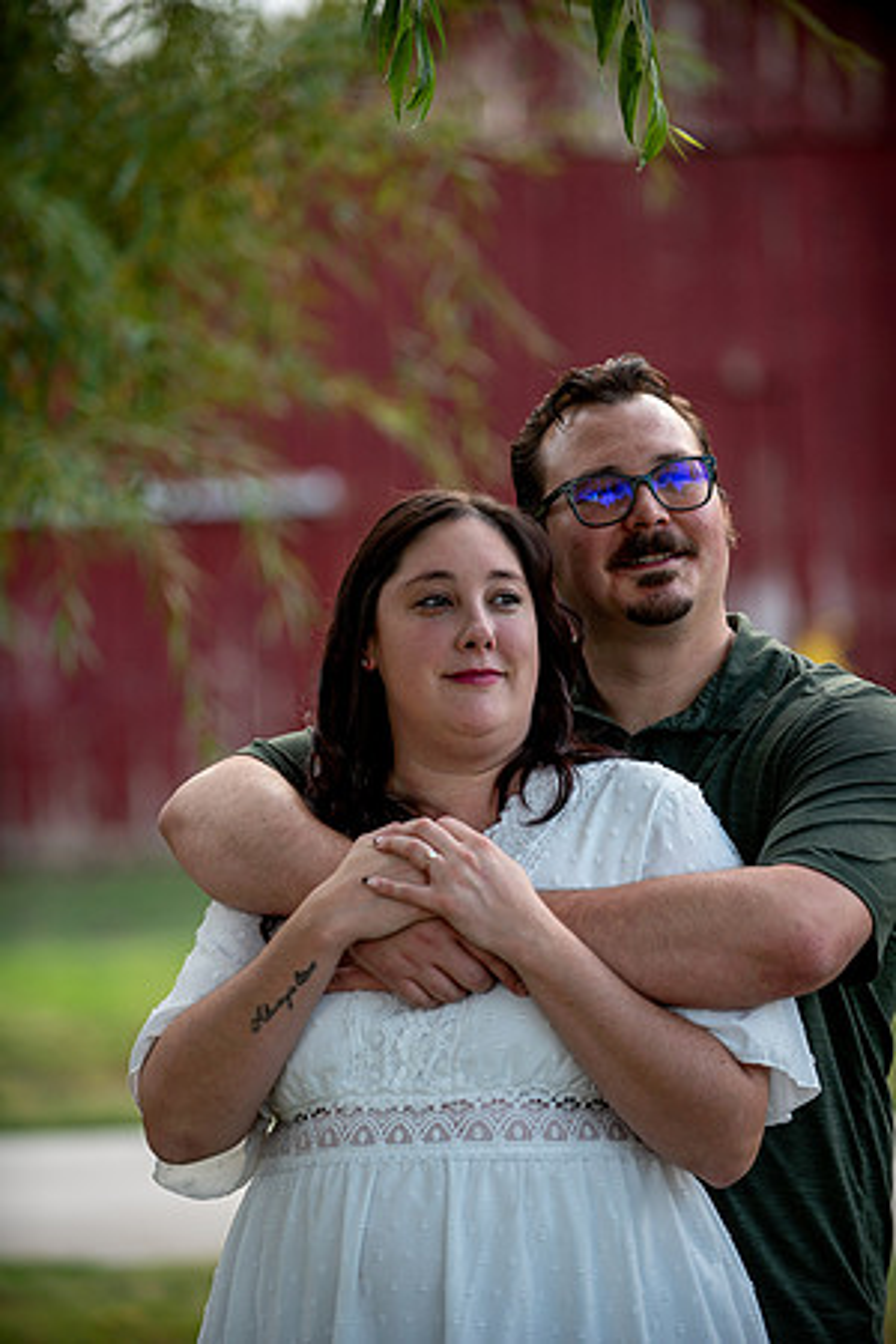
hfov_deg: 10.5
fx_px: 4853
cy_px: 672
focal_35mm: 130
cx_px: 448
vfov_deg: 15.8
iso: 80
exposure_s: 1/80
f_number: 2.8
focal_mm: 130
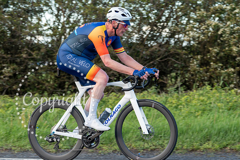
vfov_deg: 9.7
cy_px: 32
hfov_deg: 14.6
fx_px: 937
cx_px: 120
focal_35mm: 140
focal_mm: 88
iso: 400
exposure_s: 1/640
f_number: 3.2
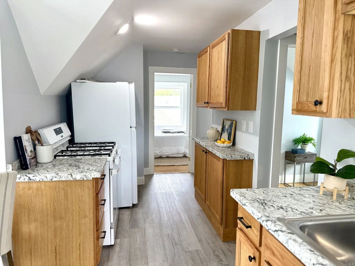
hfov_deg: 71.6
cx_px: 178
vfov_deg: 56.8
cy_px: 133
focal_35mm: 24
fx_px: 246
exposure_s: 1/193
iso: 200
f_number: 1.78
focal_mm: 6.76
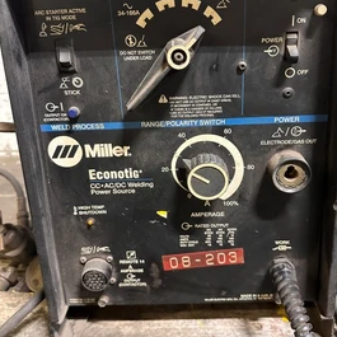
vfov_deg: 50.9
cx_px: 183
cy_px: 140
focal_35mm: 32
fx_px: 352
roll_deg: +2.4
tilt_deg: -21.6
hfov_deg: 51.0
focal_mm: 6.86
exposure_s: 1/40
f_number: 1.78
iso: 800
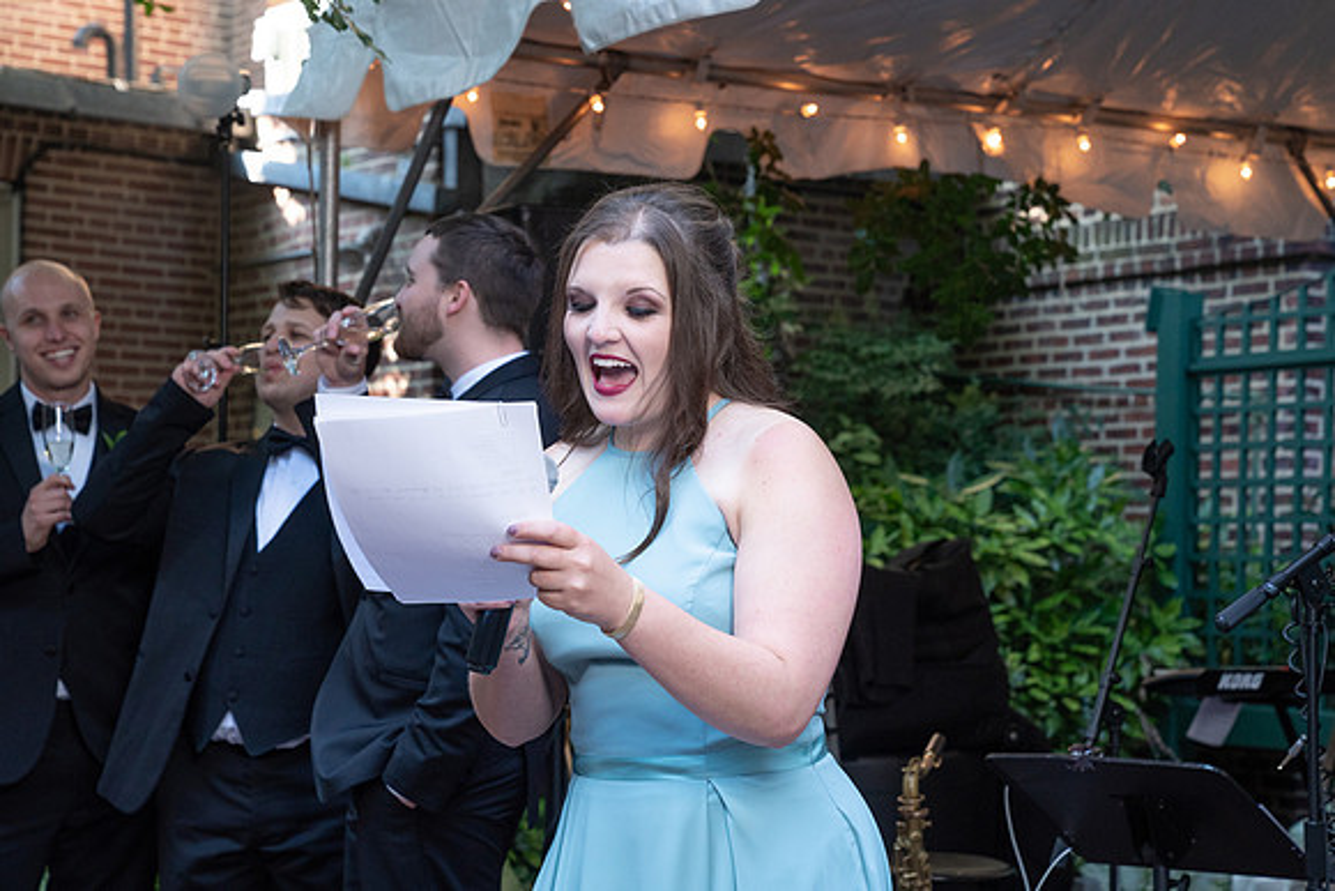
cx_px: 720
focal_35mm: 75
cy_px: 480
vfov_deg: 18.1
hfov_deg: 26.8
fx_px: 2799
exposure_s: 1/250
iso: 1250
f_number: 5.6
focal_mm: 70
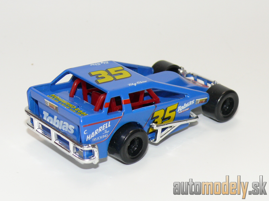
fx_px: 800
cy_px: 100
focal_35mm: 103
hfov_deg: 19.1
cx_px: 134
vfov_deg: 14.4
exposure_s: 1/30
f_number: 4
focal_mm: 13.6
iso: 100
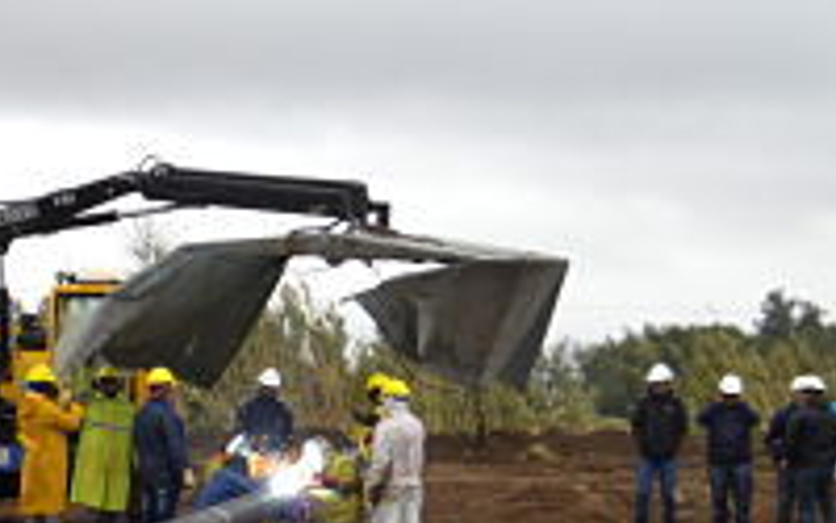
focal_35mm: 155
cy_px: 272
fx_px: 3526
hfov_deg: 13.0
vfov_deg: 8.5
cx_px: -284
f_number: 5
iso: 400
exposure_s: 1/100
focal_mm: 29
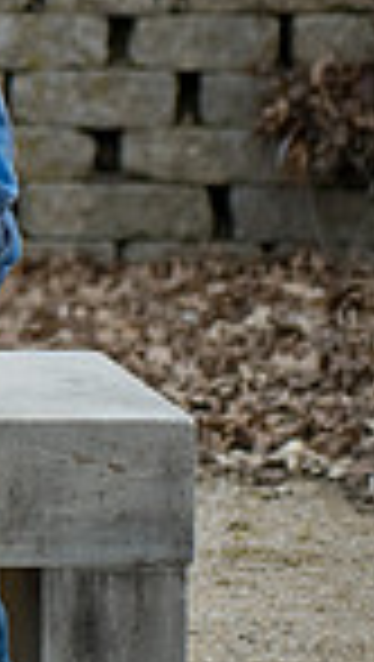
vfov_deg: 6.5
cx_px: -892
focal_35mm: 330
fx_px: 5801
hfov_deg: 3.6
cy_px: -133
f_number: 4
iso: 400
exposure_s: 1/1000
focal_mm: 80
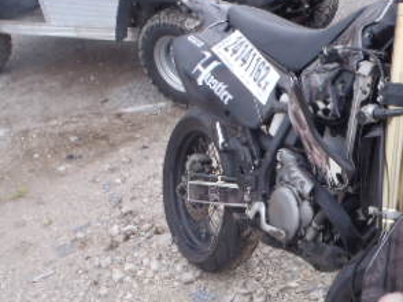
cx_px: 395
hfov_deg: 29.8
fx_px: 710
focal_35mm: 61
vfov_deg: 23.9
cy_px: 203
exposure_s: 1/160
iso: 80
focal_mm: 5
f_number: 4.5
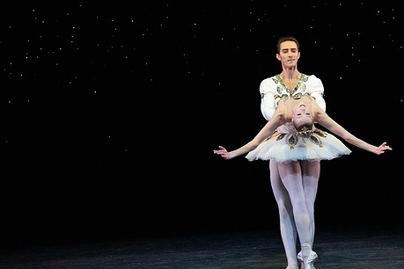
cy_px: 131
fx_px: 5252
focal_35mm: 468
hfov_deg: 4.4
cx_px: 248
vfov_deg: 2.9
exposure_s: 1/500
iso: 20000
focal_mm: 370
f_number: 11
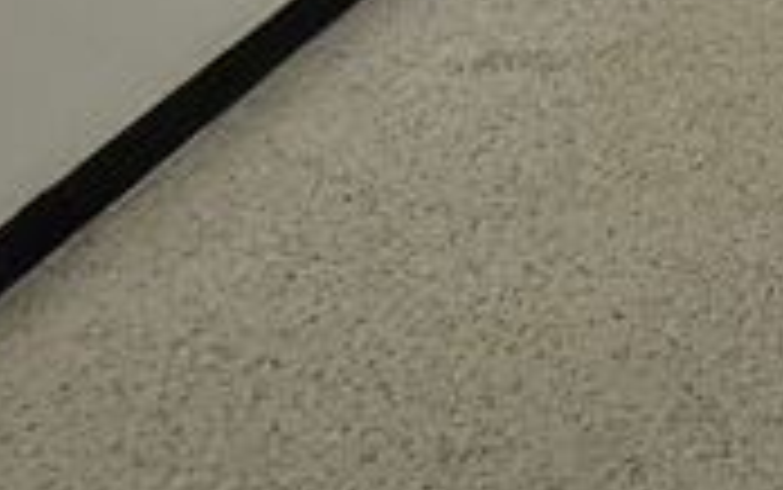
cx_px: 1298
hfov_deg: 23.9
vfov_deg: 15.6
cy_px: -602
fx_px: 1217
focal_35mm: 57
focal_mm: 2.22
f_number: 2.2
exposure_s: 1/120
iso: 500
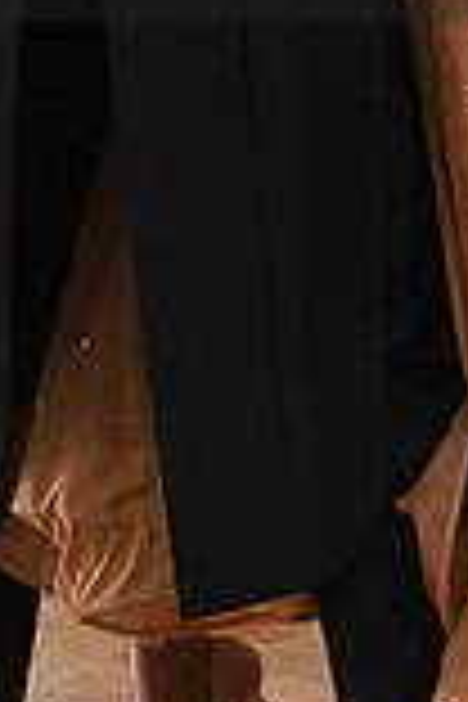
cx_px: 398
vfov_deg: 9.9
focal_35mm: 204
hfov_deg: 6.7
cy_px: -126
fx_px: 3978
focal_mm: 55
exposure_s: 1/400
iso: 3200
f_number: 5.6
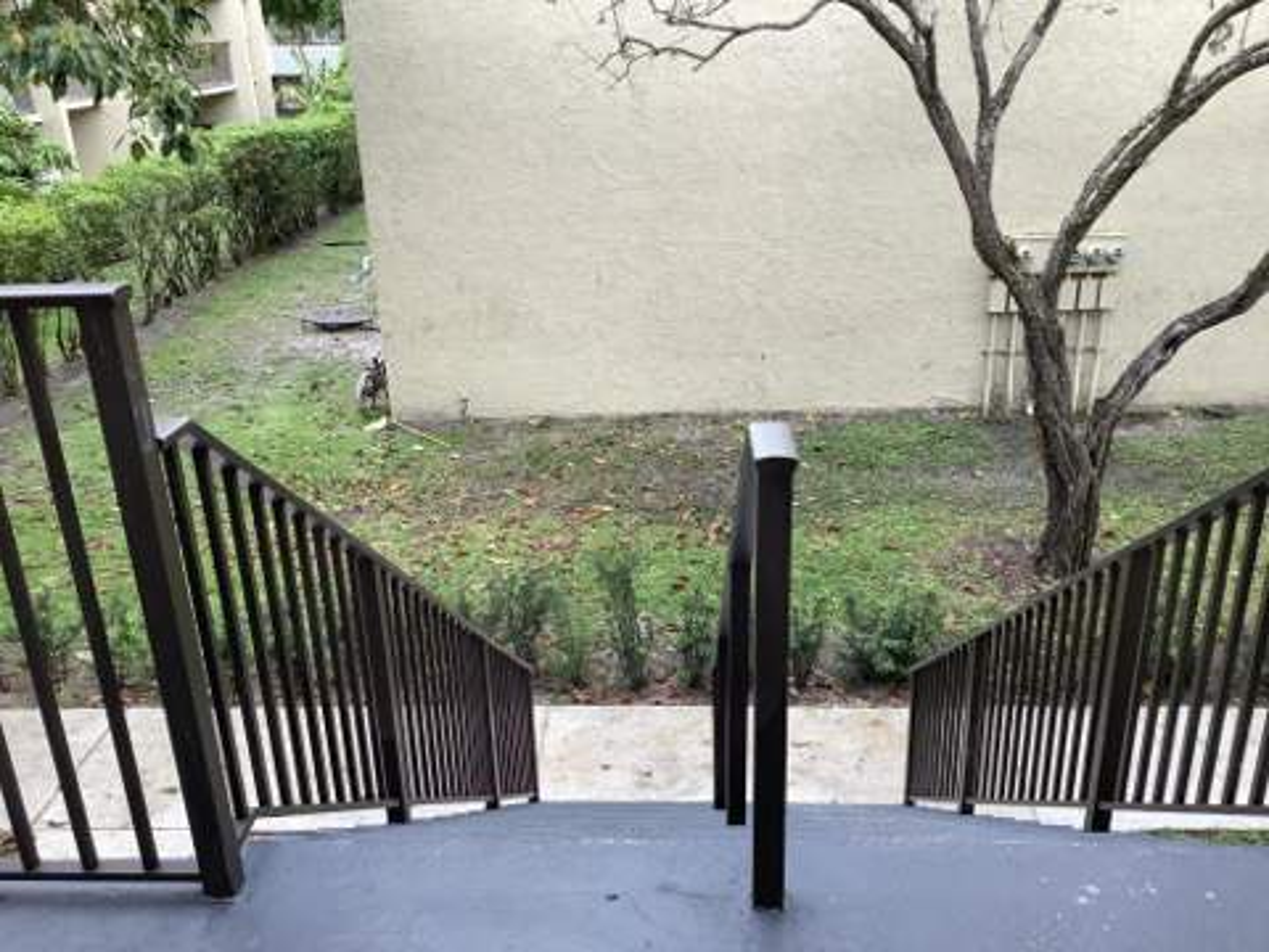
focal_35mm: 31
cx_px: 634
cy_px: 476
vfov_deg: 45.4
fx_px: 1136
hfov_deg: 58.4
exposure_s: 1/100
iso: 40
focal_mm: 3.3
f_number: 2.4
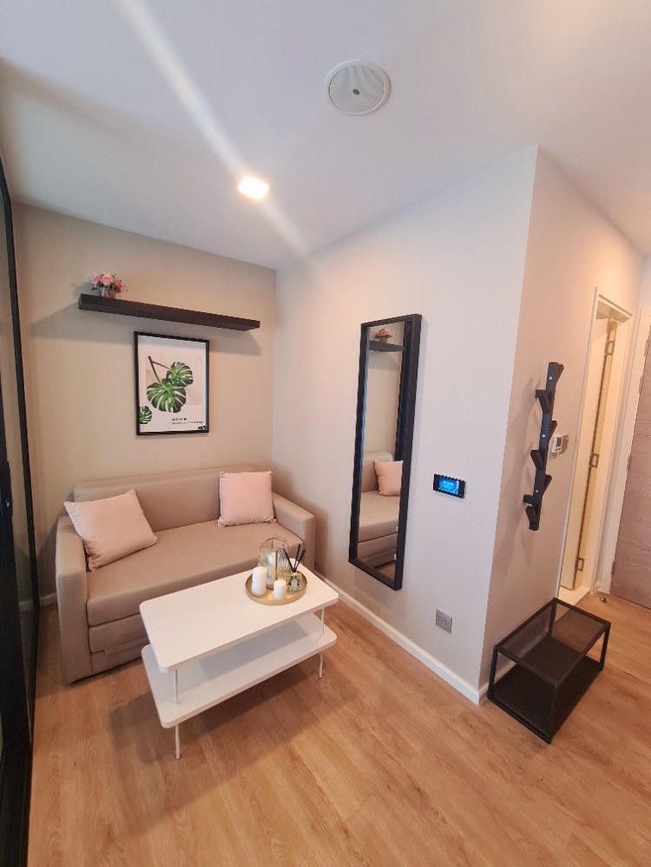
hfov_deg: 89.9
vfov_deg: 106.2
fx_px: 326
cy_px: 434
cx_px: 326
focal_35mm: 13
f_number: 2.2
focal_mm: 2.2
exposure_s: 1/50
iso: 320
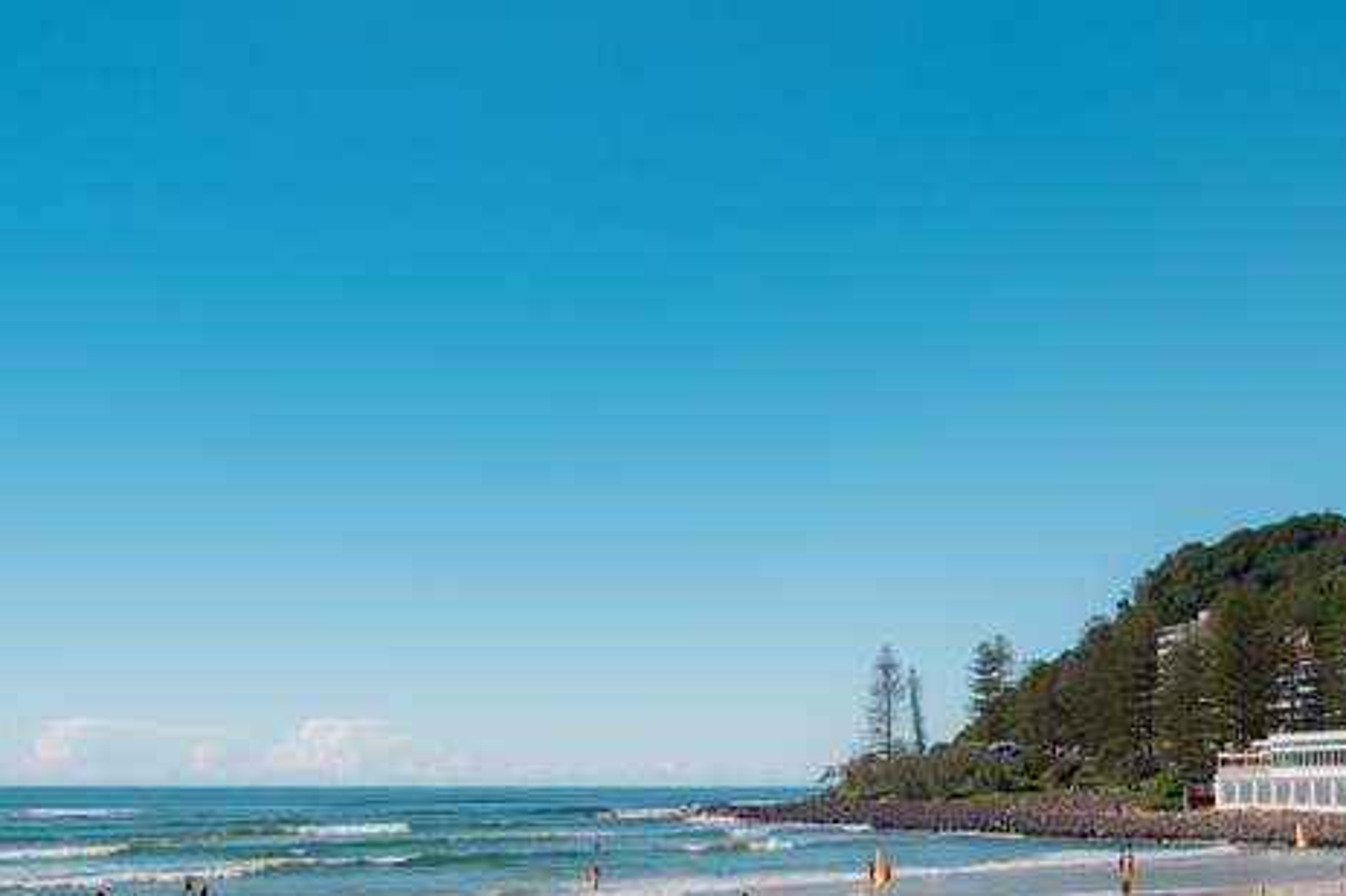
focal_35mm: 57
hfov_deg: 34.3
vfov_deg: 23.7
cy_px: 568
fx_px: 2130
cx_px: 1013
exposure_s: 1/1250
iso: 160
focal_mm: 25
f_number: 4
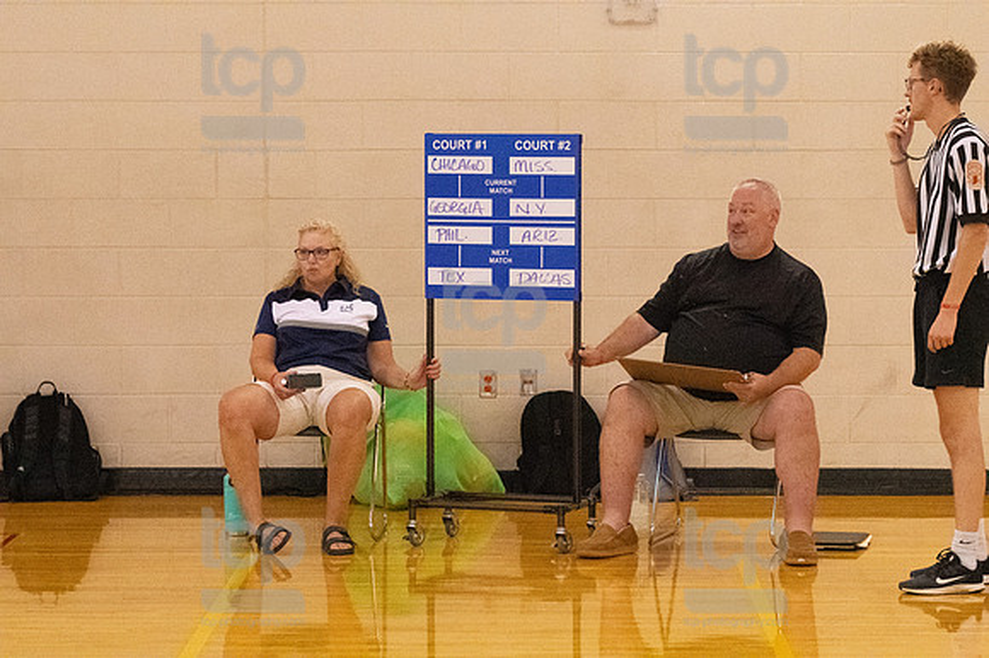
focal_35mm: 135
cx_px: 494
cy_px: 329
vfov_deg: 10.1
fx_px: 3706
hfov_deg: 15.2
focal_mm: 90
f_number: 4
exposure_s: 1/800
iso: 10000
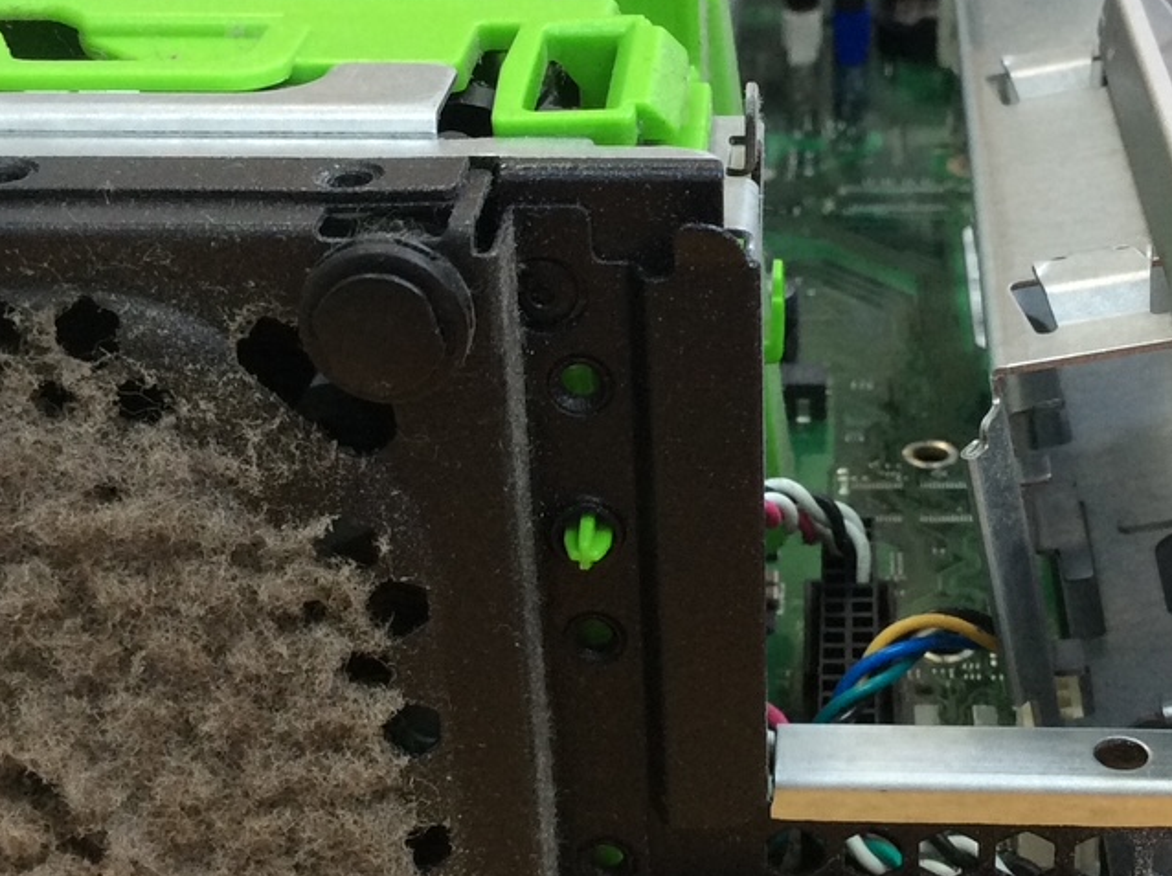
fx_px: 2198
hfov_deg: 29.8
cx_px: 709
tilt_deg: -29.2
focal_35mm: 65
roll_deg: +4.0
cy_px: 421
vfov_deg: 22.5
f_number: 2.4
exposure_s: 1/25
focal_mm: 3.3
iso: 80
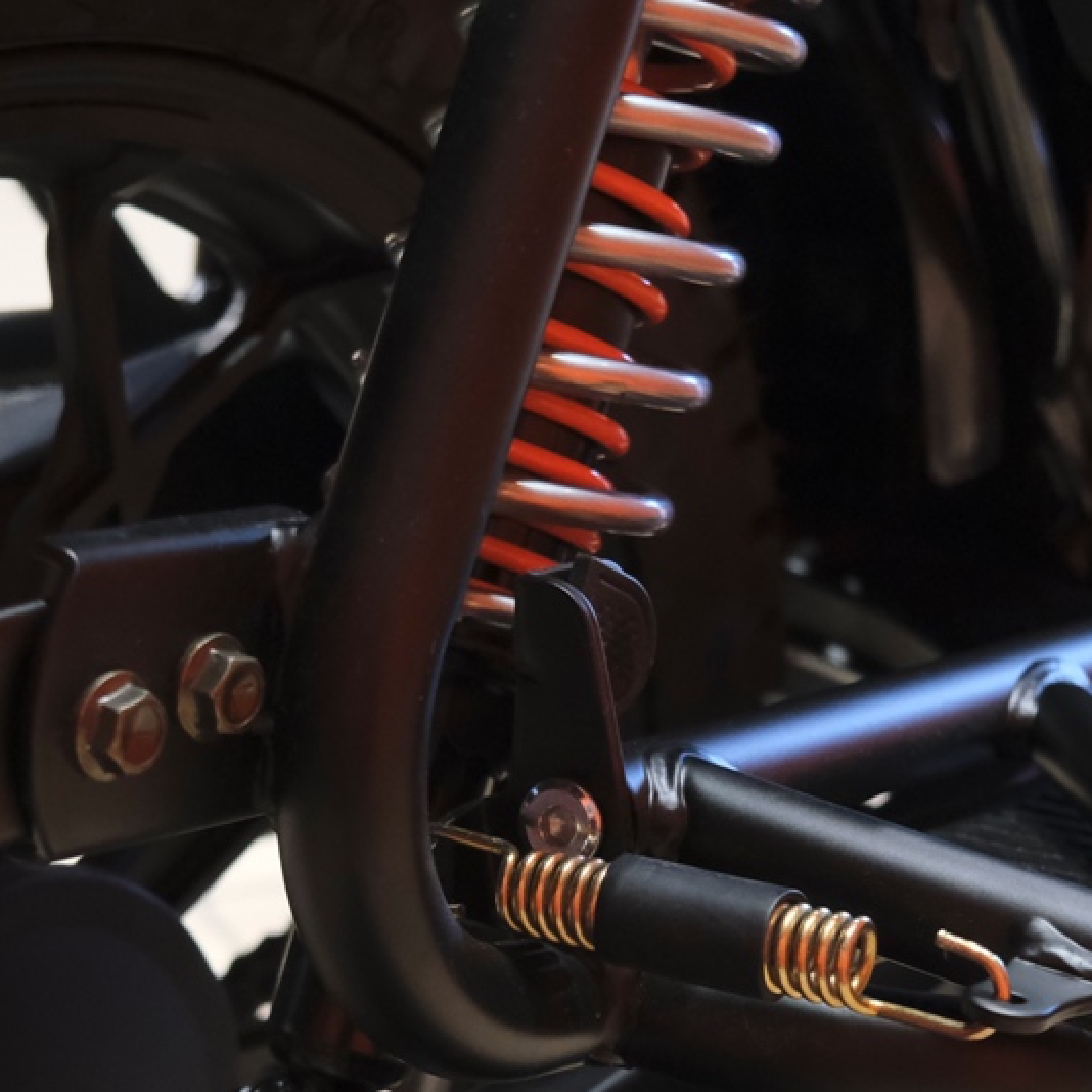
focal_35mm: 112
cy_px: 831
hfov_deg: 15.5
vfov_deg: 15.5
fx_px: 3997
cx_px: 440
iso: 3200
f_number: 4
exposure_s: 1/100
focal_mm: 29.2
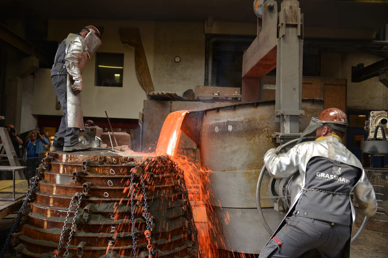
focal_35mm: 32
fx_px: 345
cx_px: 194
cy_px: 129
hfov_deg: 58.7
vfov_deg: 41.1
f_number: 4
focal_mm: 32
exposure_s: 1/60
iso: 220
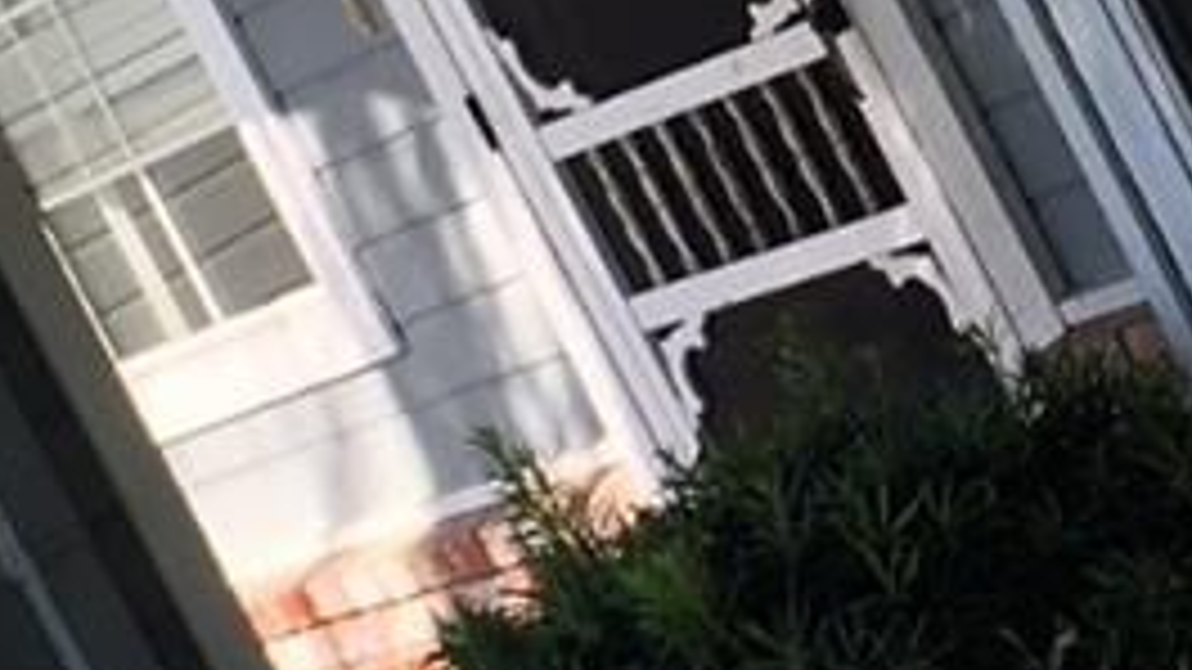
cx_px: 1340
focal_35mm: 179
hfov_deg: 11.8
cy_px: -261
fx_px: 5657
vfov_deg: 6.7
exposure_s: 1/538
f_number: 2.2
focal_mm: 4.15
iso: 25
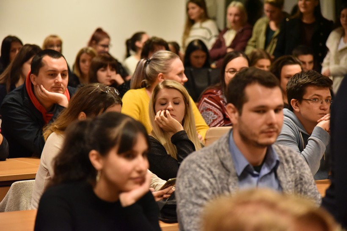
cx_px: 174
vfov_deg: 11.4
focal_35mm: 120
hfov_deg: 17.1
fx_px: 1157
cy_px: 116
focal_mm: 120
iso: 10000
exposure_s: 1/400
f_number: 4
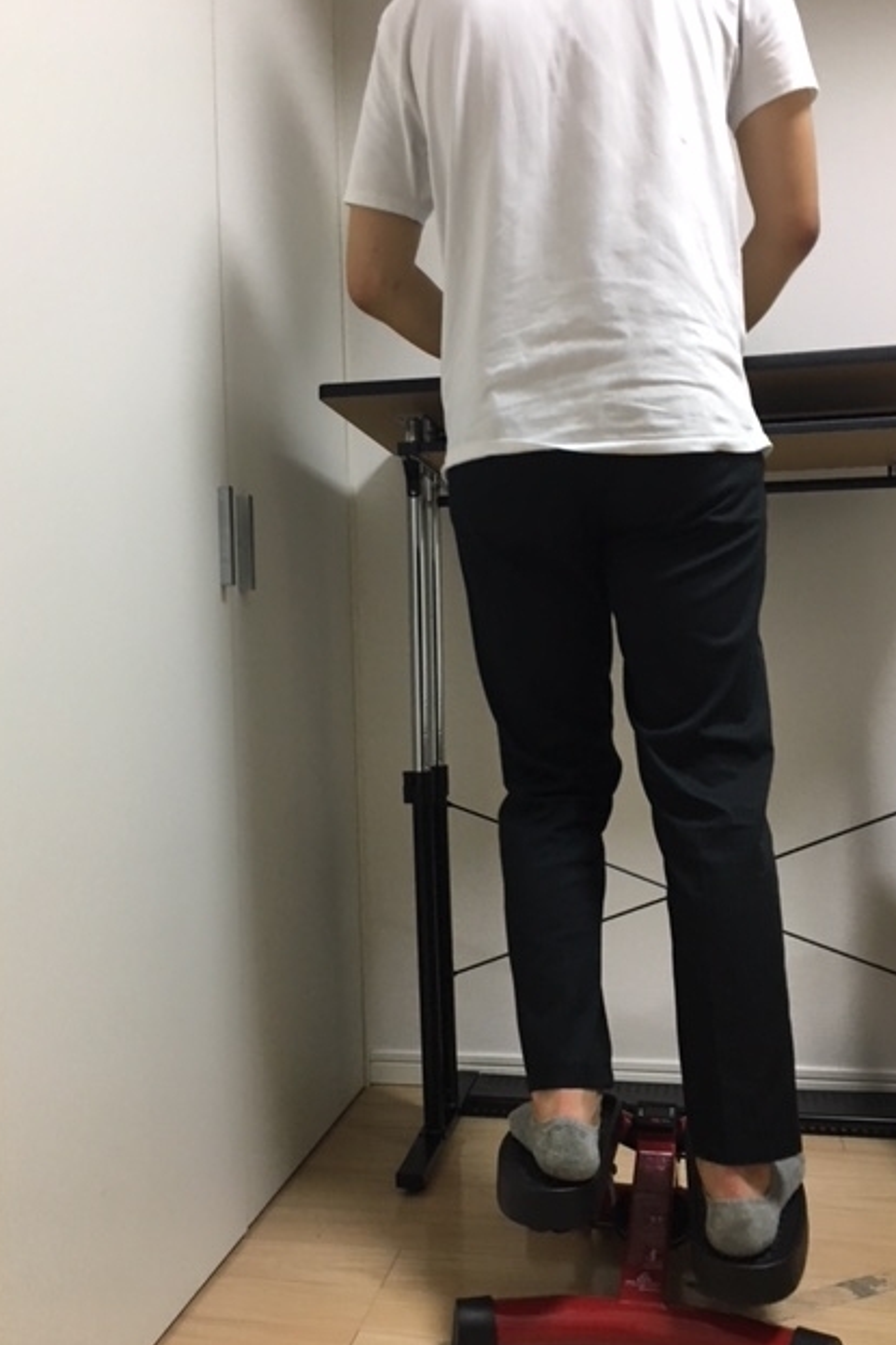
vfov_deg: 60.3
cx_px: 436
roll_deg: +1.2
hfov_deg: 42.3
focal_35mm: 31
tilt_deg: +0.5
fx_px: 1158
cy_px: 674
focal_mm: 4.15
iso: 125
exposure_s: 1/30
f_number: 2.2
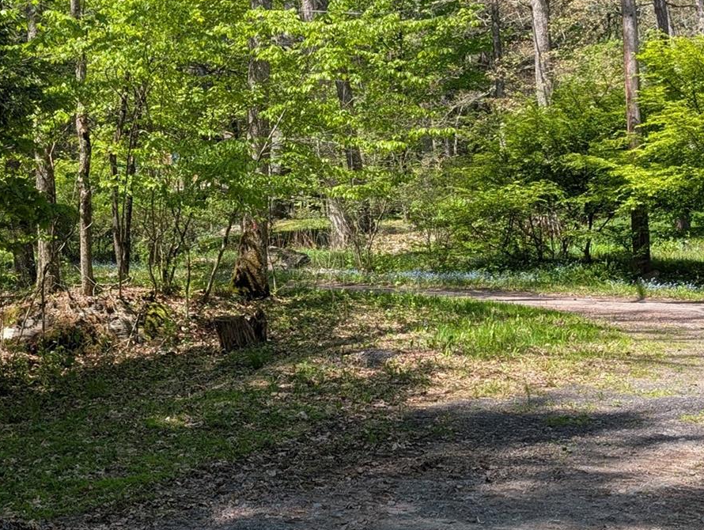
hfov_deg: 33.3
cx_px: 89
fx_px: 1120
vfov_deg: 26.6
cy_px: 241
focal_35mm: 55
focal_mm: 6.9
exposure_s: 1/351
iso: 21
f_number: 1.68
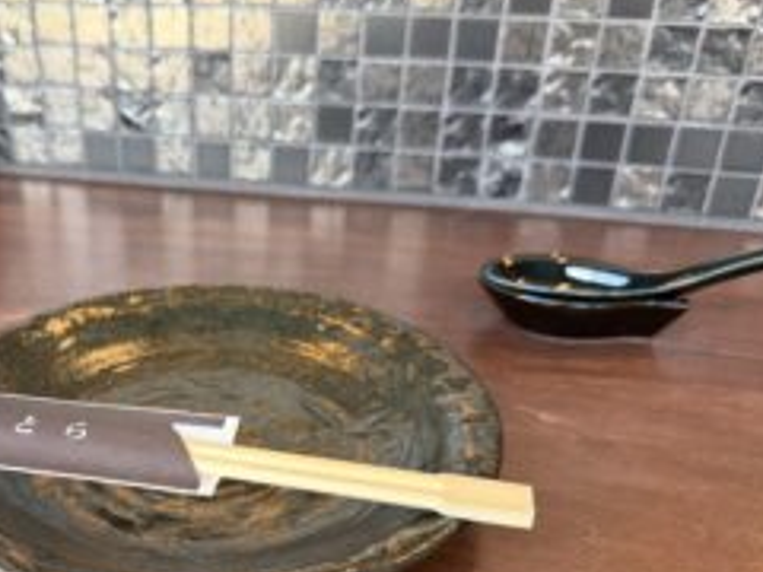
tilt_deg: -30.6
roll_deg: -0.2
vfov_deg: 39.2
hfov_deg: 50.1
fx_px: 794
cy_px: 381
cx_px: 232
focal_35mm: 36
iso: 250
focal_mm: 6.76
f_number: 1.78
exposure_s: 1/60
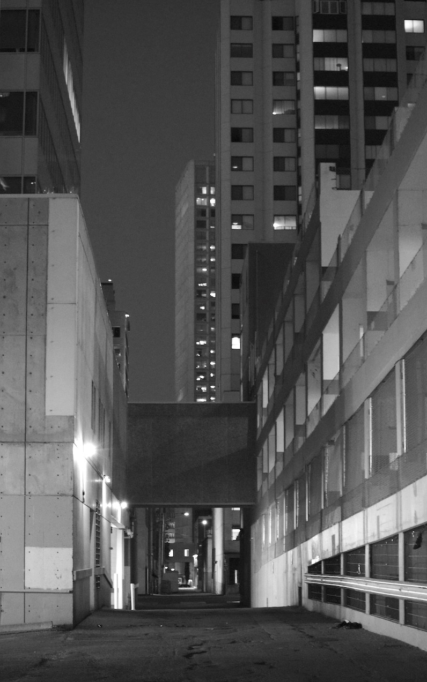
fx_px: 1573
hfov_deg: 15.5
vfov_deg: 24.5
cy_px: 342
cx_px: 214
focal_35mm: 85
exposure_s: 1/60
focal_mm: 55
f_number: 4
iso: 6400
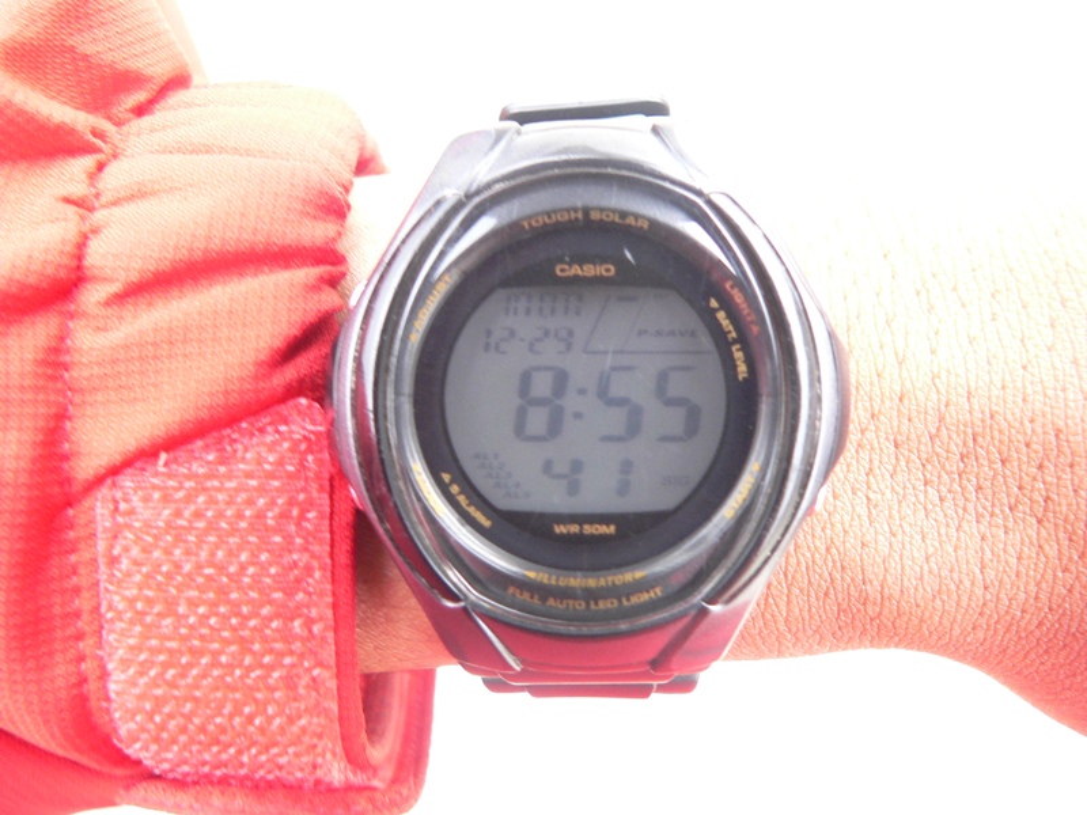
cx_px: 544
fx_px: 1193
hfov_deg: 49.0
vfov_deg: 37.7
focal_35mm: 38
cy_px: 408
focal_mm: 6.3
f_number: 2.8
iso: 200
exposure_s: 1/60
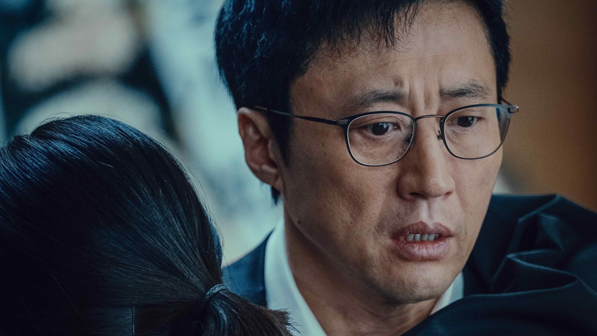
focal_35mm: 251
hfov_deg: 8.6
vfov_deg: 4.8
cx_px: 298
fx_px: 3973
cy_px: 283
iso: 5000
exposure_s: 1/100
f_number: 2.8
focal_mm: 154
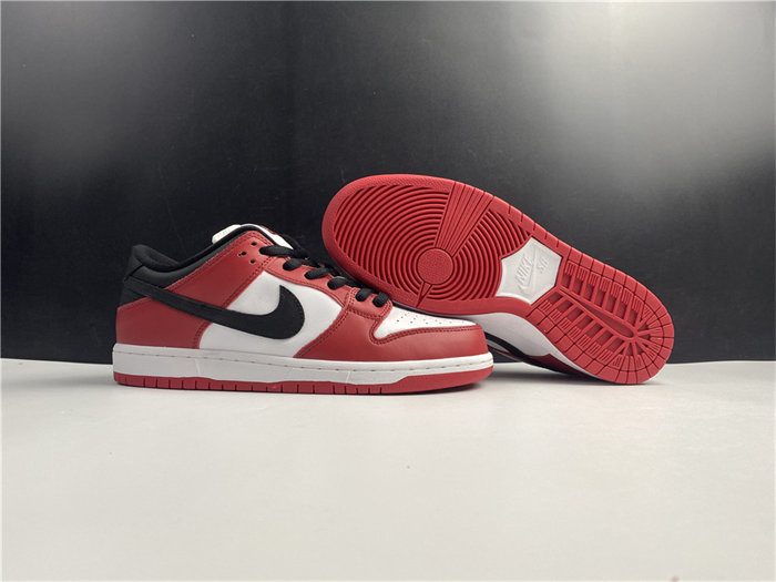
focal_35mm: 26
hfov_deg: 67.3
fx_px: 583
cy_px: 291
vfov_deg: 53.1
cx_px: 388
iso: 50
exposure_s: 1/100
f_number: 1.8
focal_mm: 4.25
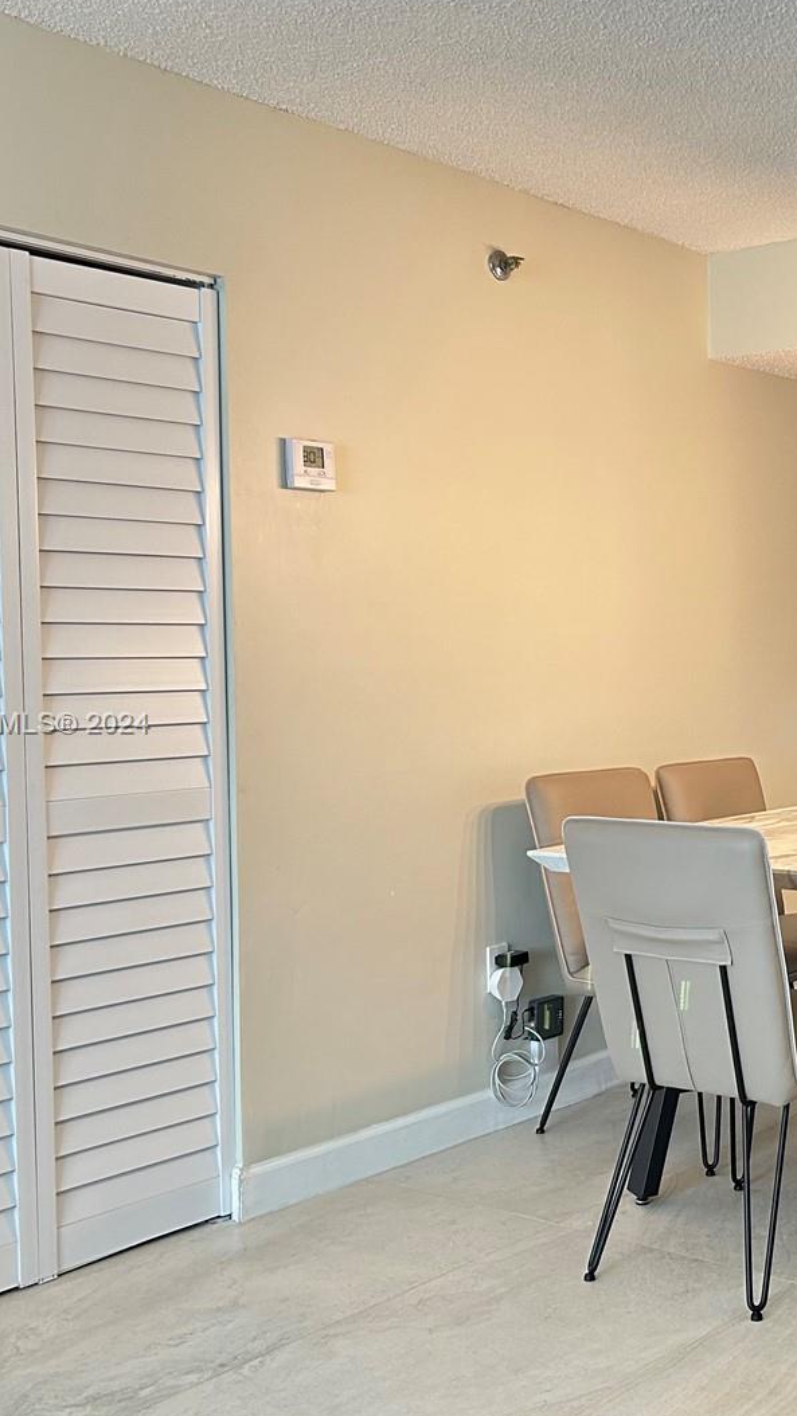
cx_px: 794
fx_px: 1615
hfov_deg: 26.3
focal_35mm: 43
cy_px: 725
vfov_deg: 47.4
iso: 200
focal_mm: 5.7
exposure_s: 1/60
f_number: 1.5
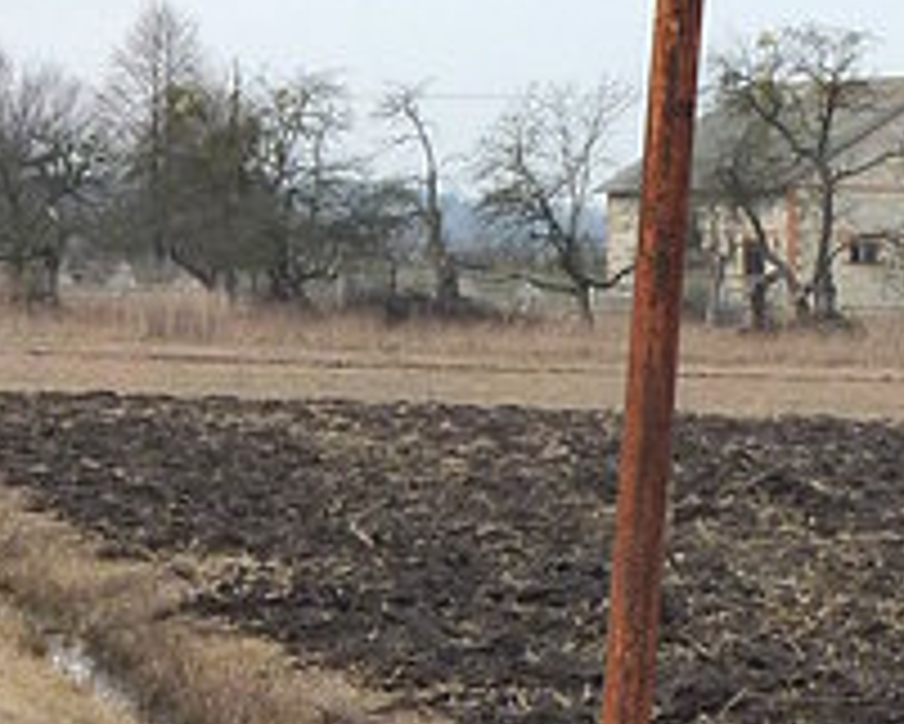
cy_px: -90
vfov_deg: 3.9
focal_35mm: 397
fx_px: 10627
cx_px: 317
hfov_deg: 4.9
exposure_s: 1/250
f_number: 5.6
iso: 125
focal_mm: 16.1
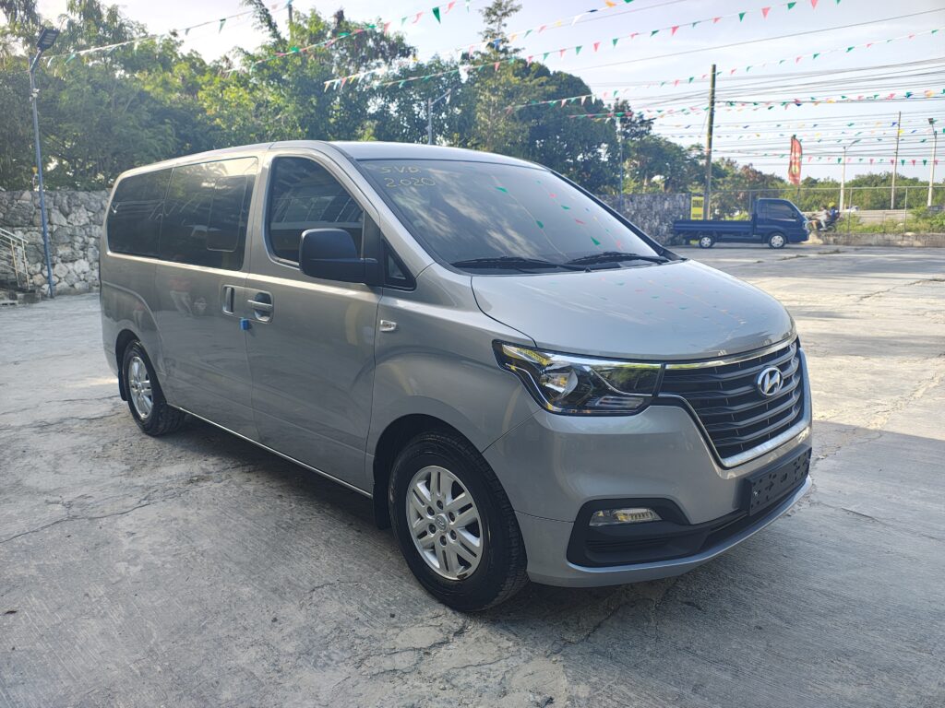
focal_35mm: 25
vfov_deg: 54.9
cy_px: 354
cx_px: 472
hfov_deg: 69.4
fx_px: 682
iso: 100
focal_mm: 5.89
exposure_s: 1/224
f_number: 1.4
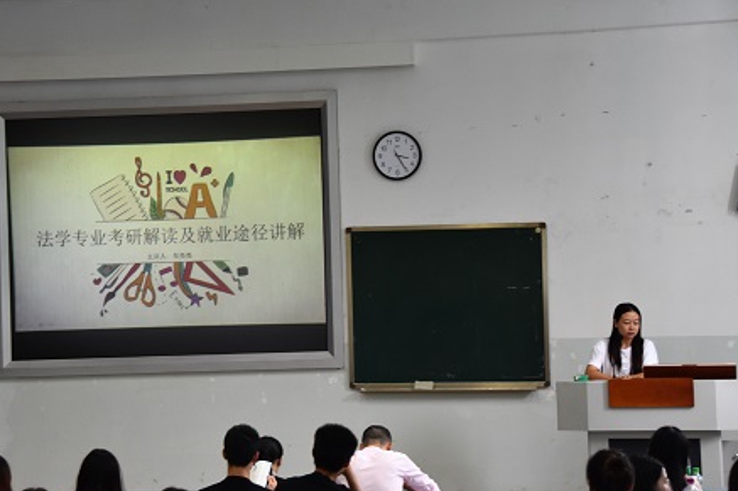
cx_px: 339
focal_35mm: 103
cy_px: 252
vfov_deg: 13.3
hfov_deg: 19.8
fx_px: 2111
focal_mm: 60
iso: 1000
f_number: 4.8
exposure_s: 1/60
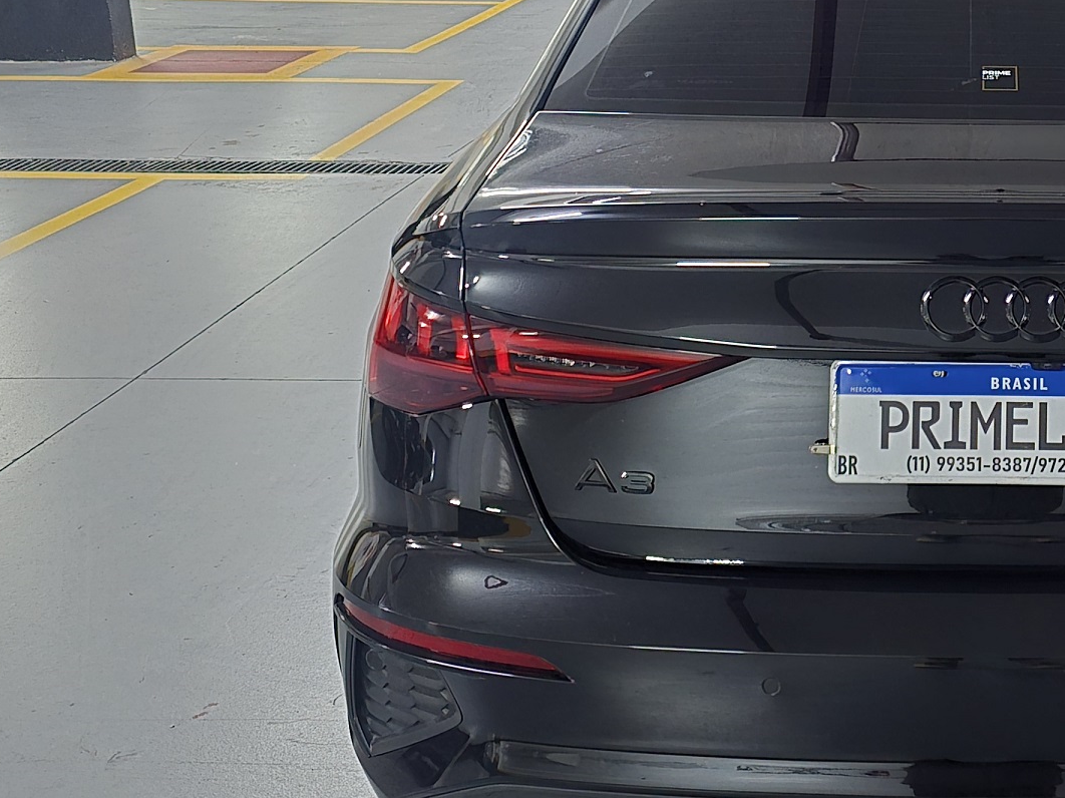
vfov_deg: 27.7
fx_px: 1599
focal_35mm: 52
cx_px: 996
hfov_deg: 34.4
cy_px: 210
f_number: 1.7
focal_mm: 6.3
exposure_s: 1/30
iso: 2500
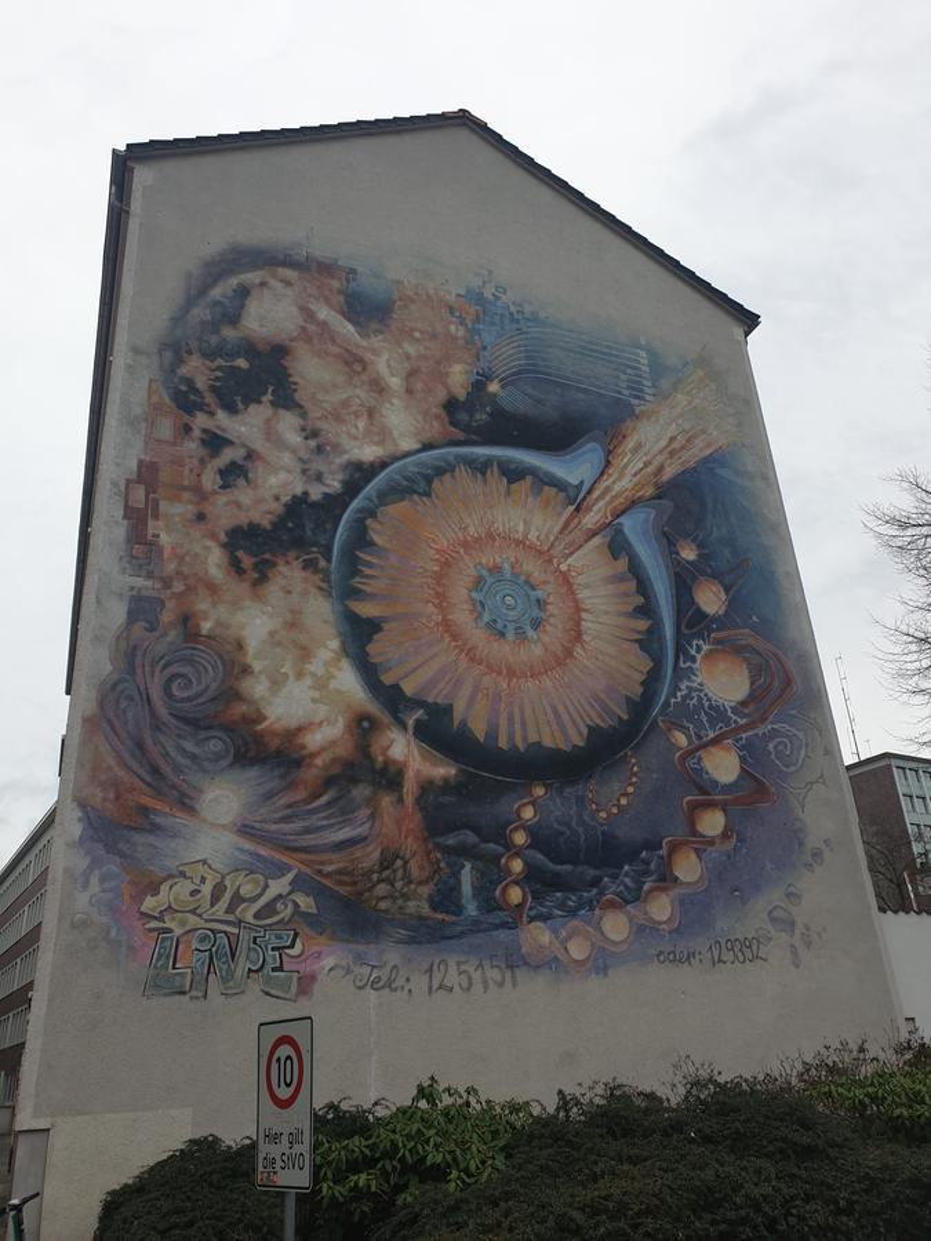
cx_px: 466
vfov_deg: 67.3
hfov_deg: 53.1
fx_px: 932
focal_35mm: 26
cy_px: 620
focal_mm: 4.3
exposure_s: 1/801
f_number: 2.4
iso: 50
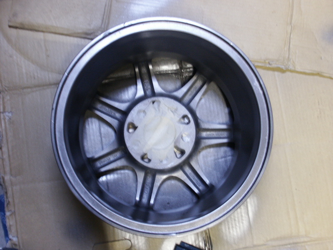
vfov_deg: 28.0
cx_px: 166
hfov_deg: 36.8
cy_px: 125
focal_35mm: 52
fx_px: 500
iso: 125
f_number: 3.5
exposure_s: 1/4
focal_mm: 13.52
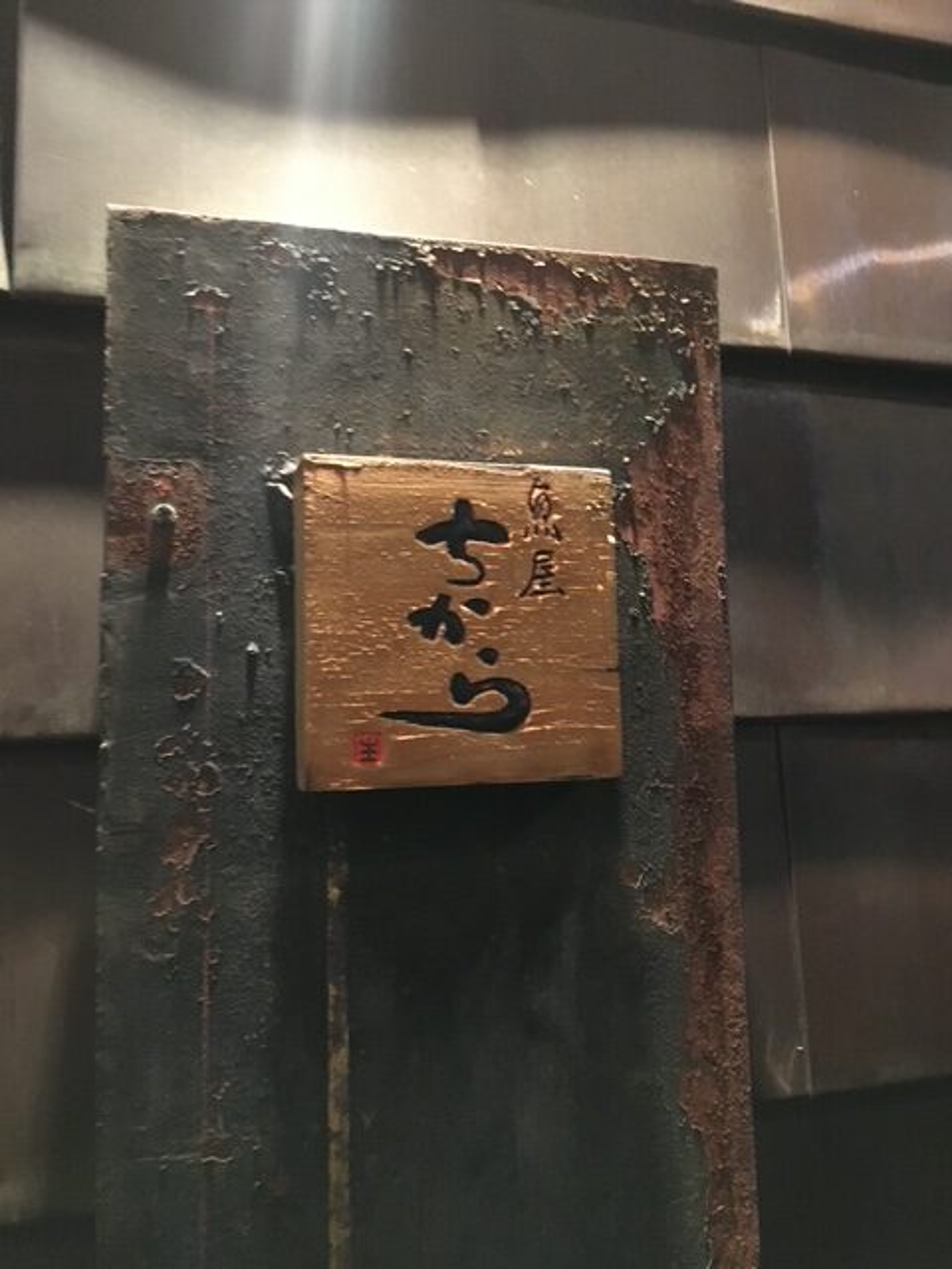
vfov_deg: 61.7
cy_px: 634
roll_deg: +1.8
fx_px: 1063
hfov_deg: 48.2
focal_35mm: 29
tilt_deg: +4.4
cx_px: 476
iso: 320
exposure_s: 1/15
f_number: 2.2
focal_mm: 4.15
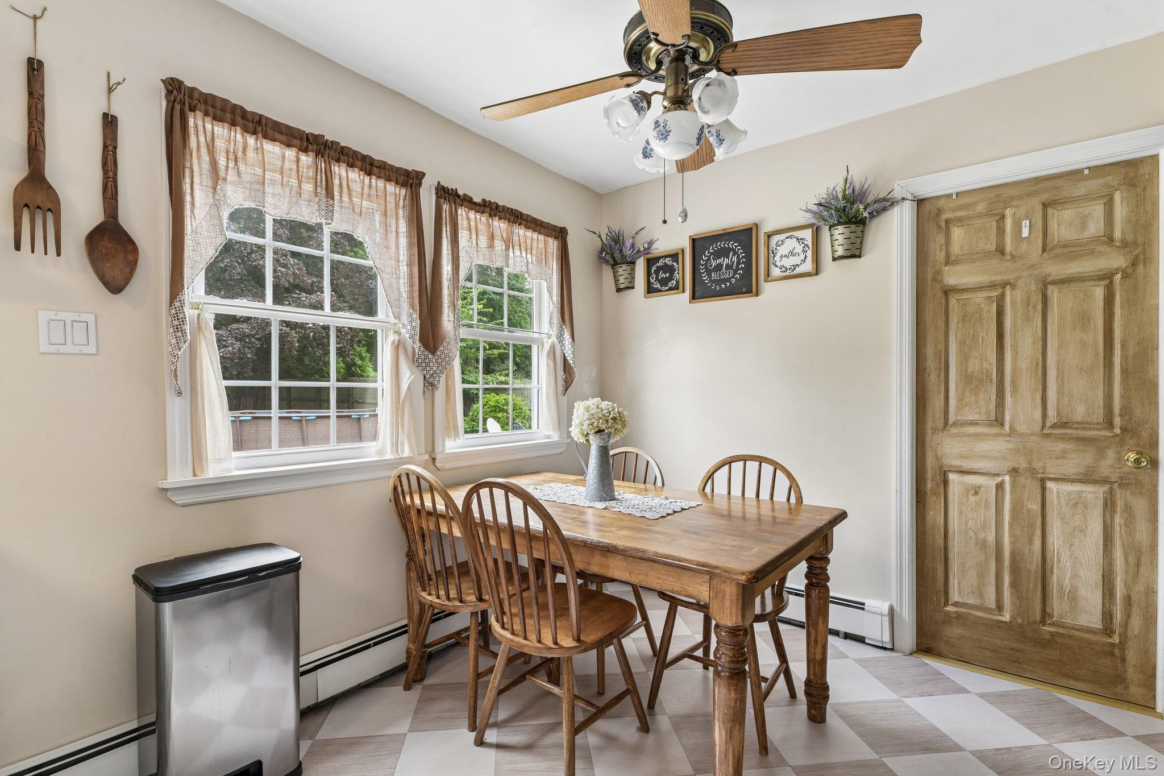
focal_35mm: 16
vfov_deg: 73.7
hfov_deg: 96.7
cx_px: 582
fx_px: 517
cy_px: 388
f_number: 9
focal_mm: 16
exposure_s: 1/5
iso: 250
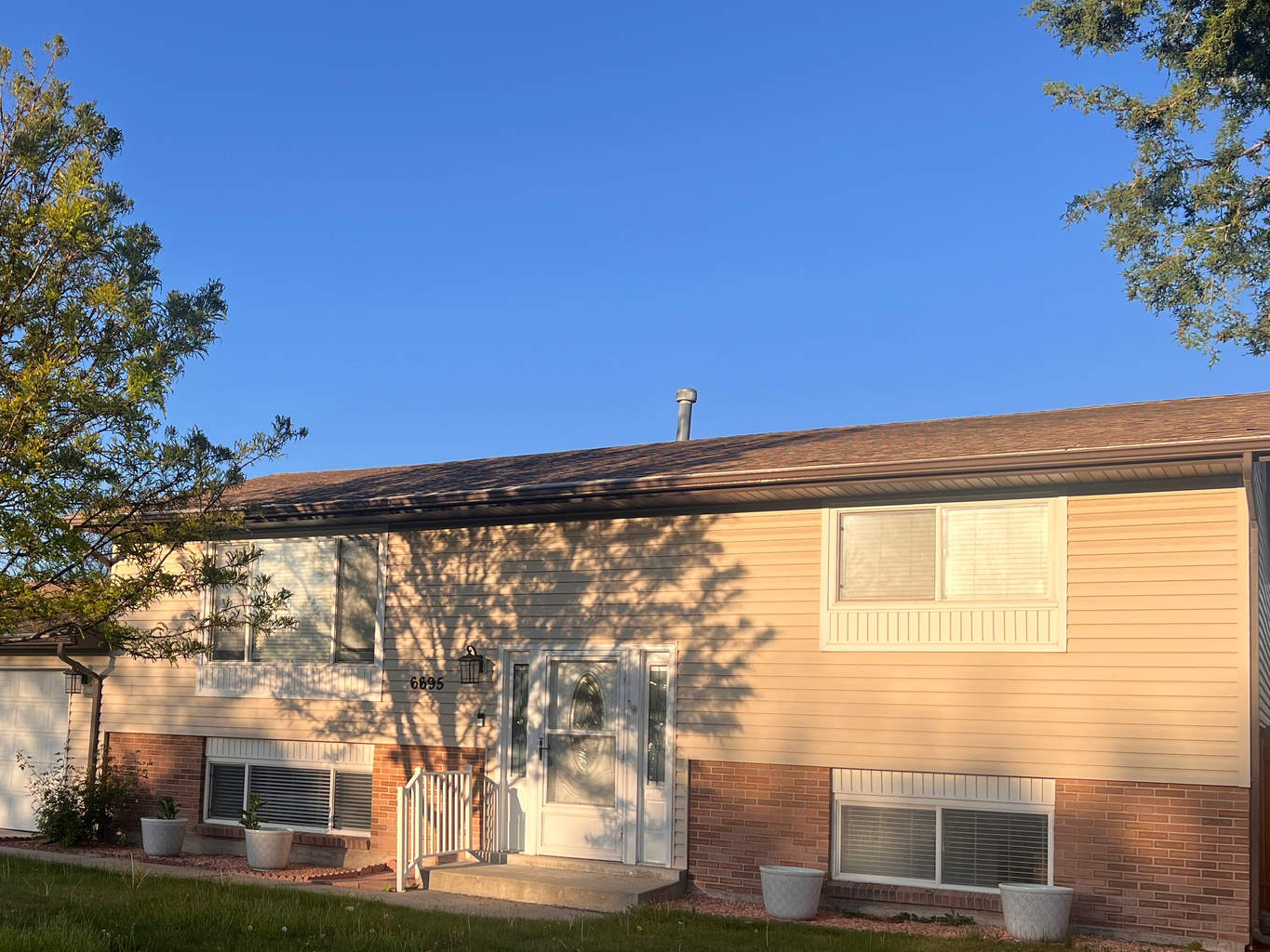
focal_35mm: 39
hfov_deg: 46.6
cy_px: 619
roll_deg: -1.7
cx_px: 366
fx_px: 1431
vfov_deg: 36.5
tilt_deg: +2.7
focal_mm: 5.7
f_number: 1.5
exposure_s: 1/2008
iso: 50
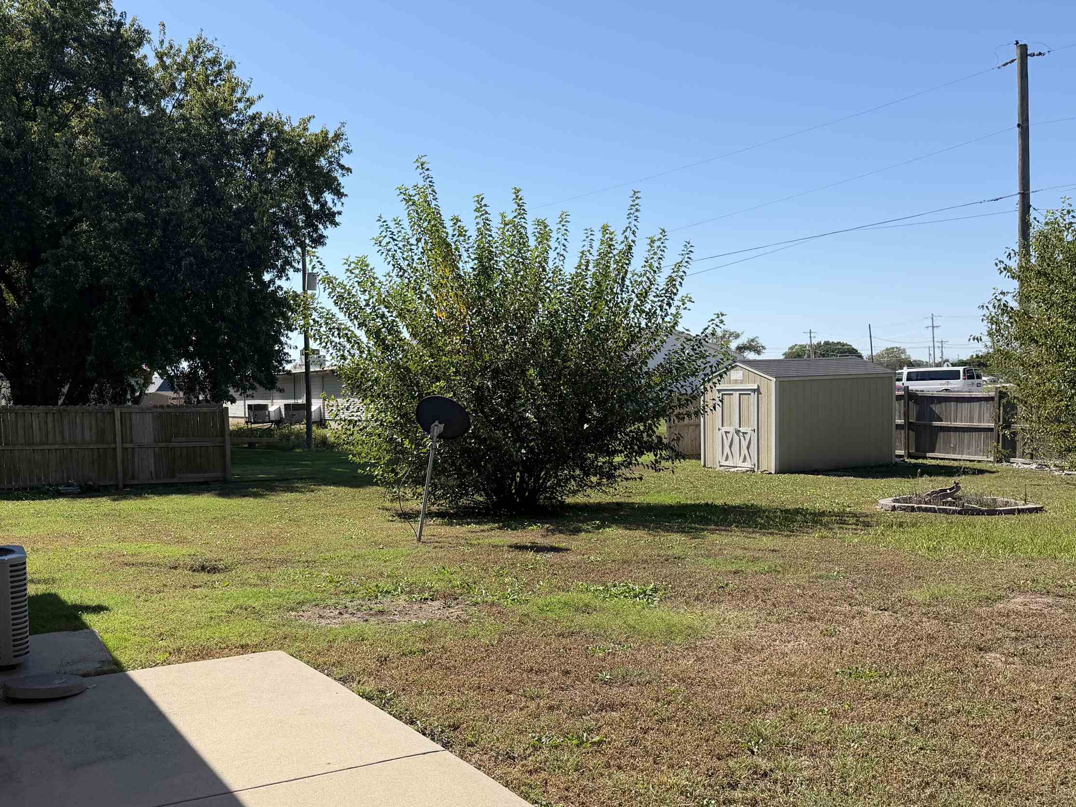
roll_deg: +1.8
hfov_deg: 54.9
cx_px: 424
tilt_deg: -3.3
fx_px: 1026
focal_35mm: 33
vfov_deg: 42.9
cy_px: 454
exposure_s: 1/4167
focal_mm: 6.76
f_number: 1.78
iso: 80
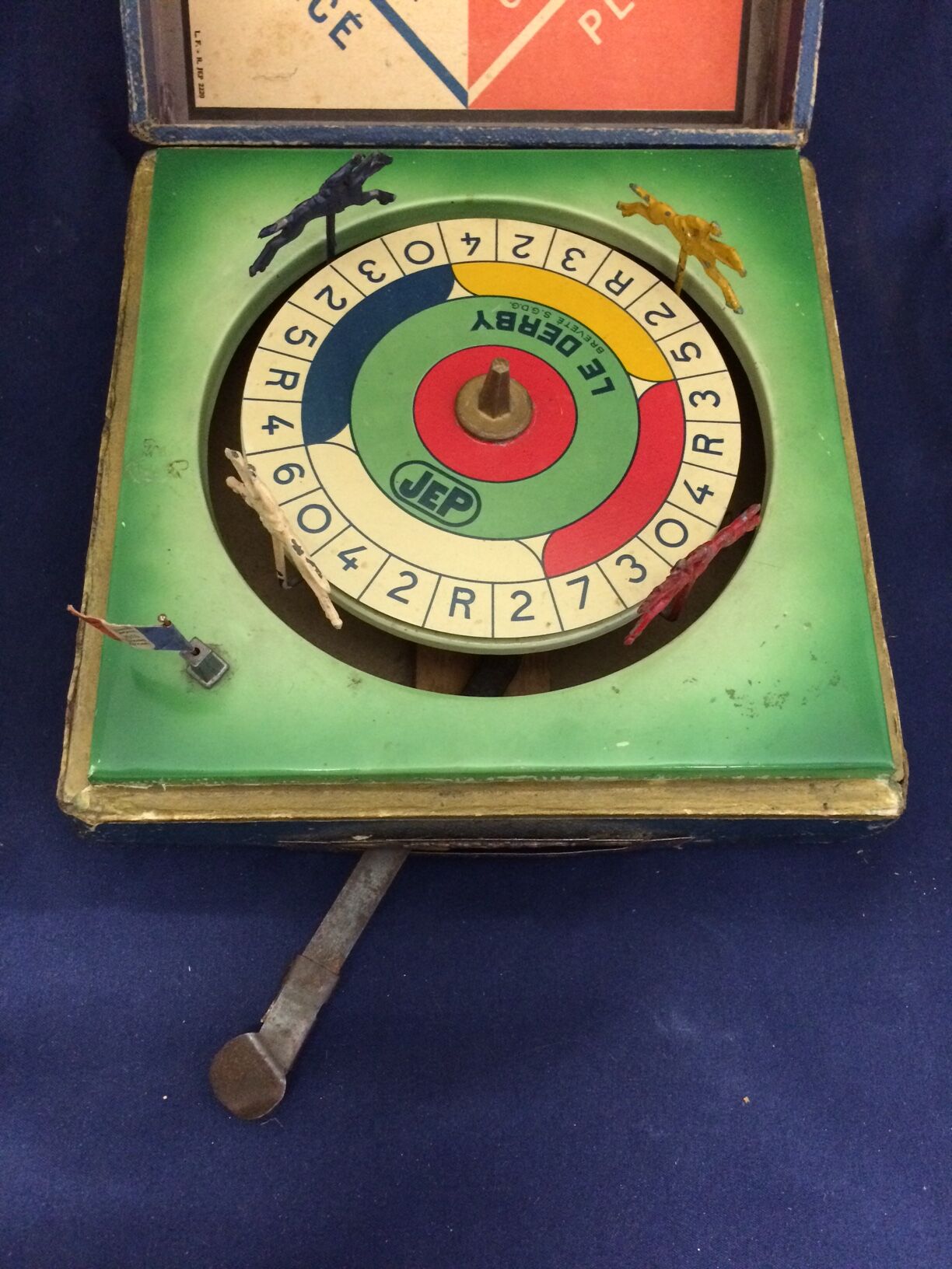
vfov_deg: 61.7
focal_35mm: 29
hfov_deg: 48.2
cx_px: 476
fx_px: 1063
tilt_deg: -68.1
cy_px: 634
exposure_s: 1/25
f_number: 2.2
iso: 320
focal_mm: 4.15
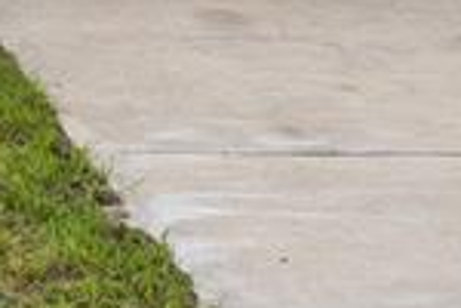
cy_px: -282
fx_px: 1921
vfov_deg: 8.7
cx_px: -298
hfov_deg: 12.7
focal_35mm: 150
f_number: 16
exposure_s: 1/500
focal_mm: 22
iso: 400
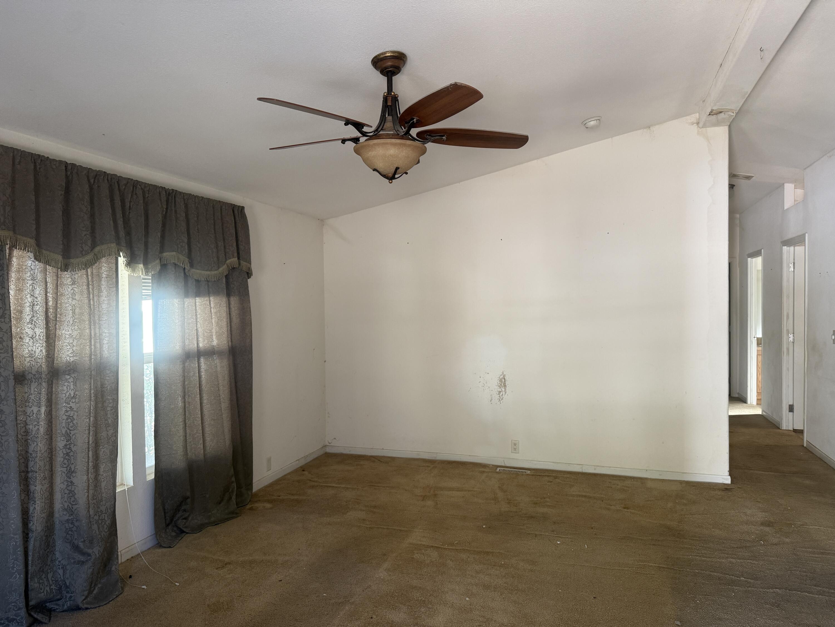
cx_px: 418
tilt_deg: -0.4
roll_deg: -0.1
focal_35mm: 24
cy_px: 314
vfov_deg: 56.8
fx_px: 579
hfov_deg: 71.6
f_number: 1.78
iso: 200
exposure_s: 1/67
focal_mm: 6.76
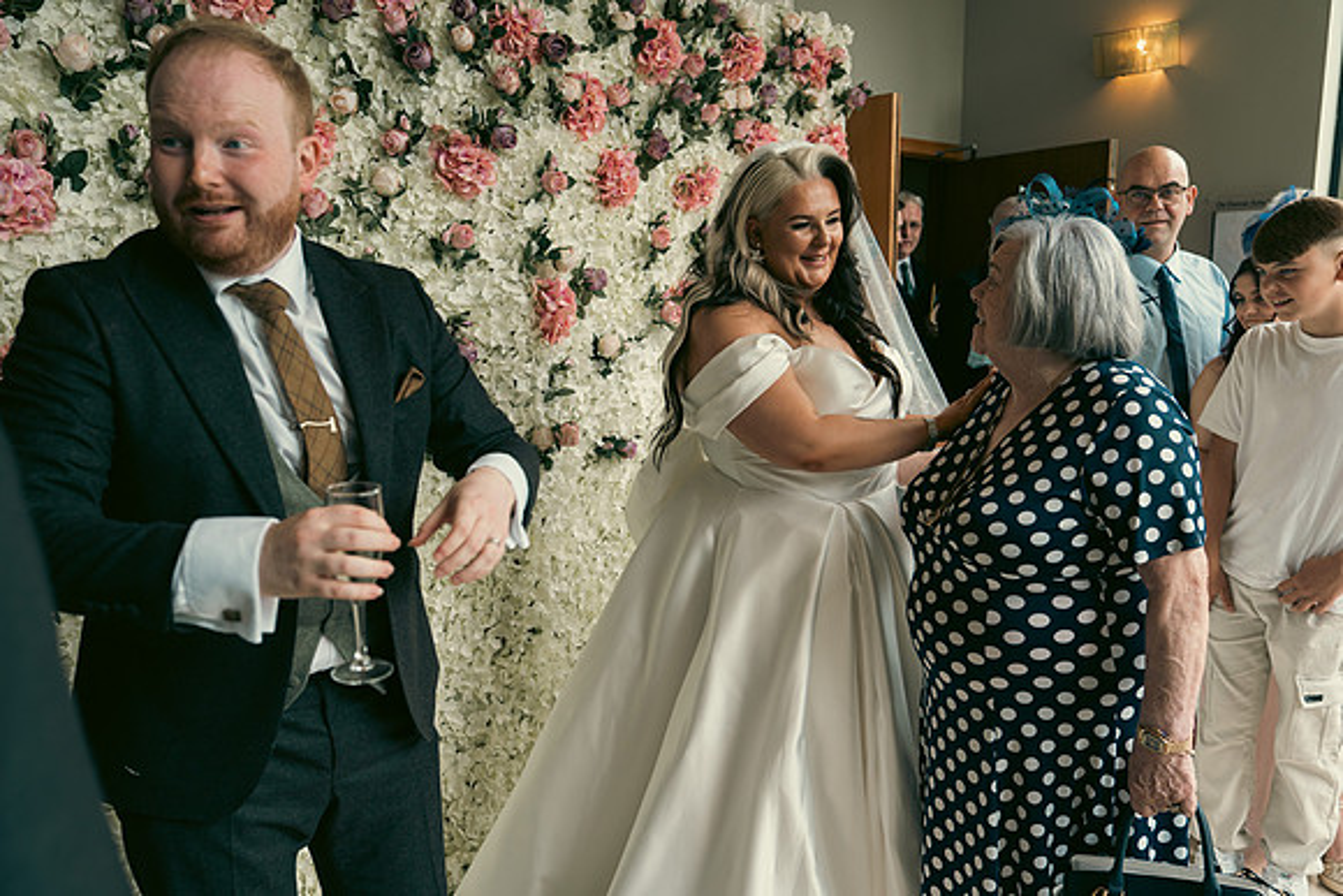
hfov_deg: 65.5
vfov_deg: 46.4
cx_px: 672
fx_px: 1045
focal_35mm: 28
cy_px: 448
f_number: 3.5
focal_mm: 28
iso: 320
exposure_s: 1/160
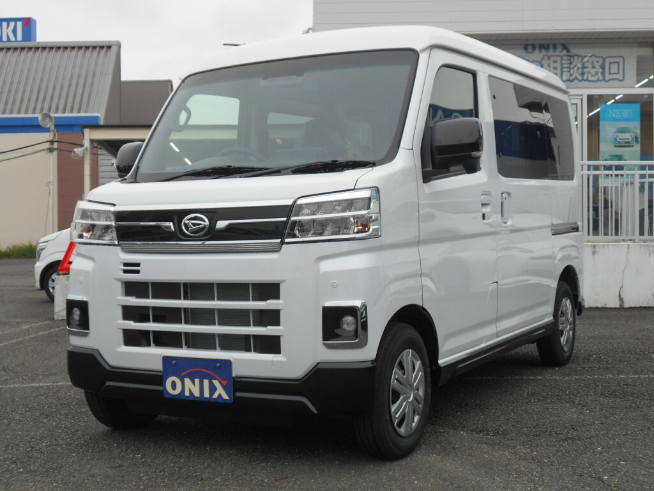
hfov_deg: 38.2
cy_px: 246
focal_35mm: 50
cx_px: 327
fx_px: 945
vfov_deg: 29.1
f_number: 4.5
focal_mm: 8.8
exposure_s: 1/250
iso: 110
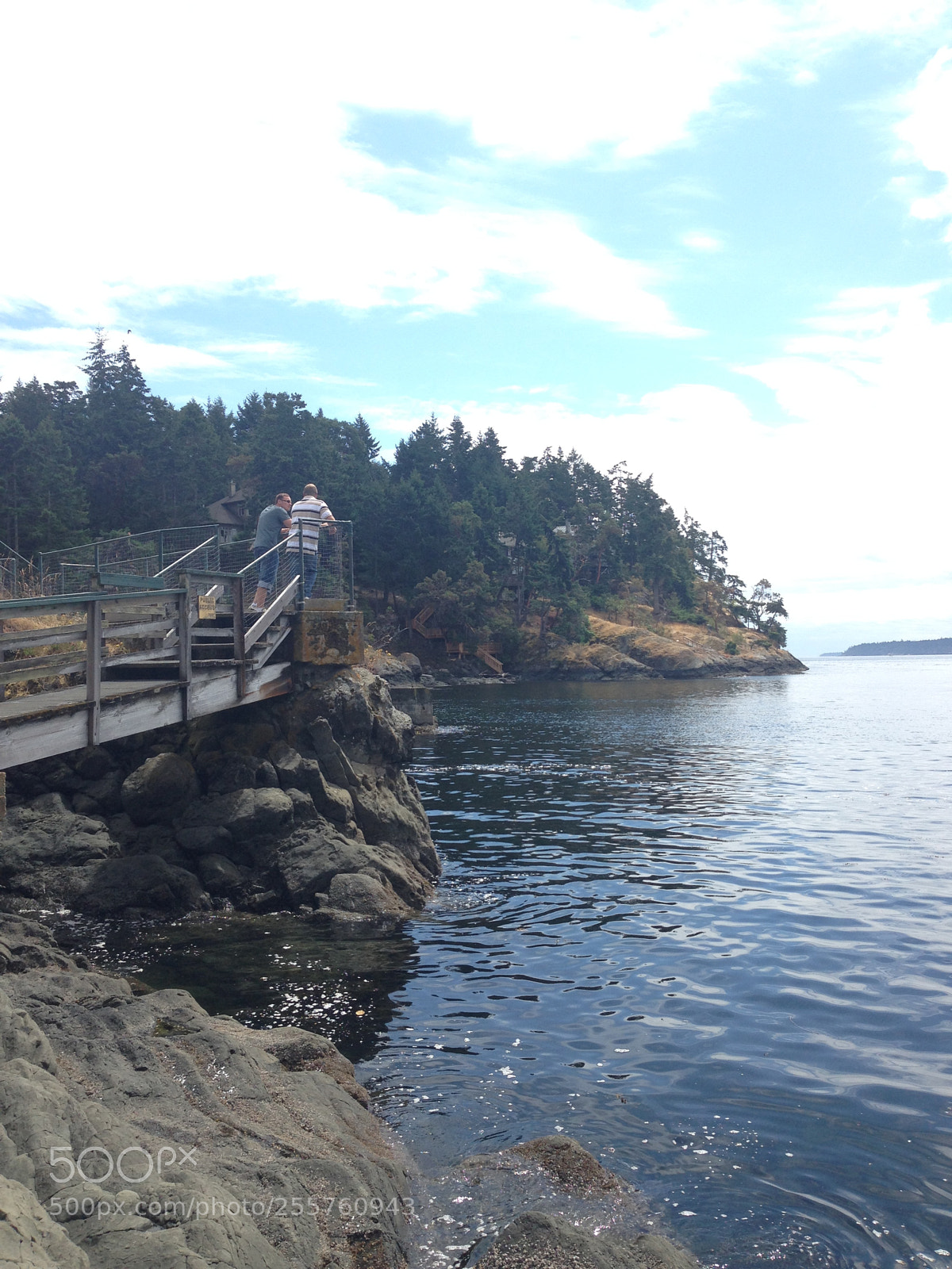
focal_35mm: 33
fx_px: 1210
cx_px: 476
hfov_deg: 42.9
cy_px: 634
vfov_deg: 55.4
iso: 50
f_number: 2.4
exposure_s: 1/1178
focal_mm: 4.12
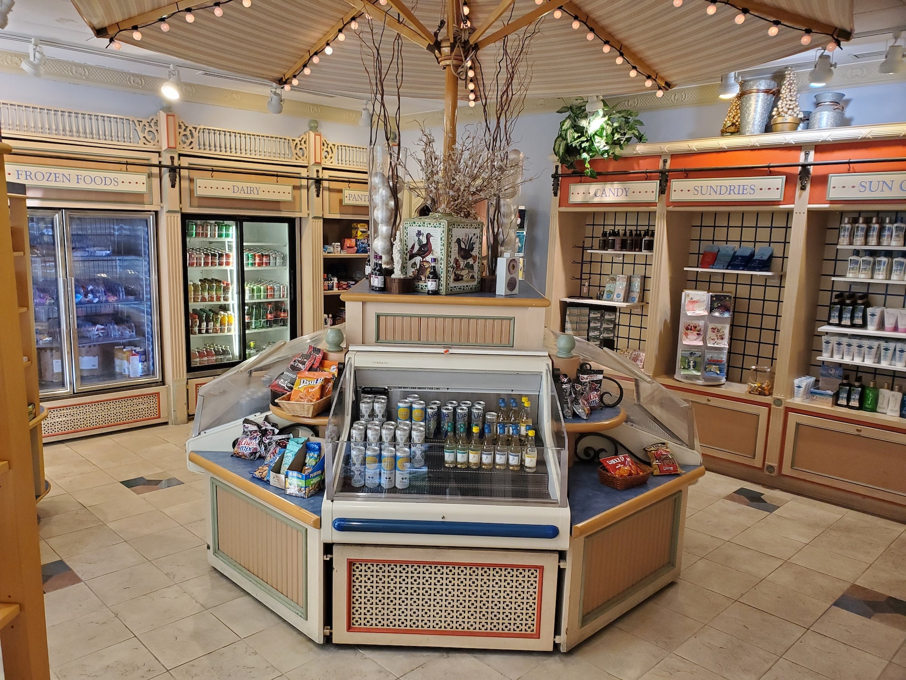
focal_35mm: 26
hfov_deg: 67.3
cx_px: 453
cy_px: 340
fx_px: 680
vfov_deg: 53.1
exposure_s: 1/39
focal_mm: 4.3
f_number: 2.4
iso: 320
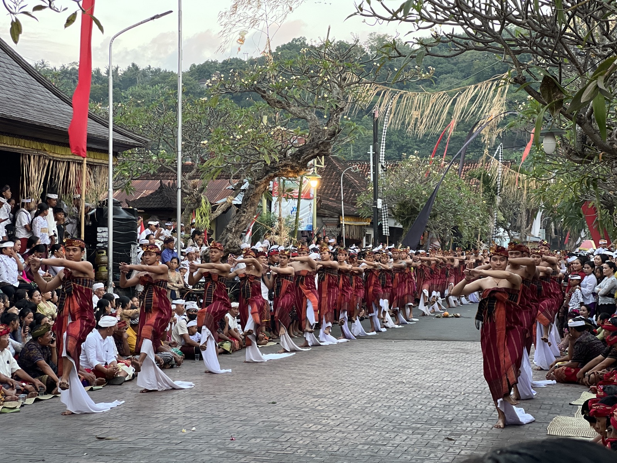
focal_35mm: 77
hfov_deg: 25.3
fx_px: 1372
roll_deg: -0.2
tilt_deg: +0.0
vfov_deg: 19.1
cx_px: 308
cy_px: 232
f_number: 2.8
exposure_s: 1/91
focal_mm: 9
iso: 250
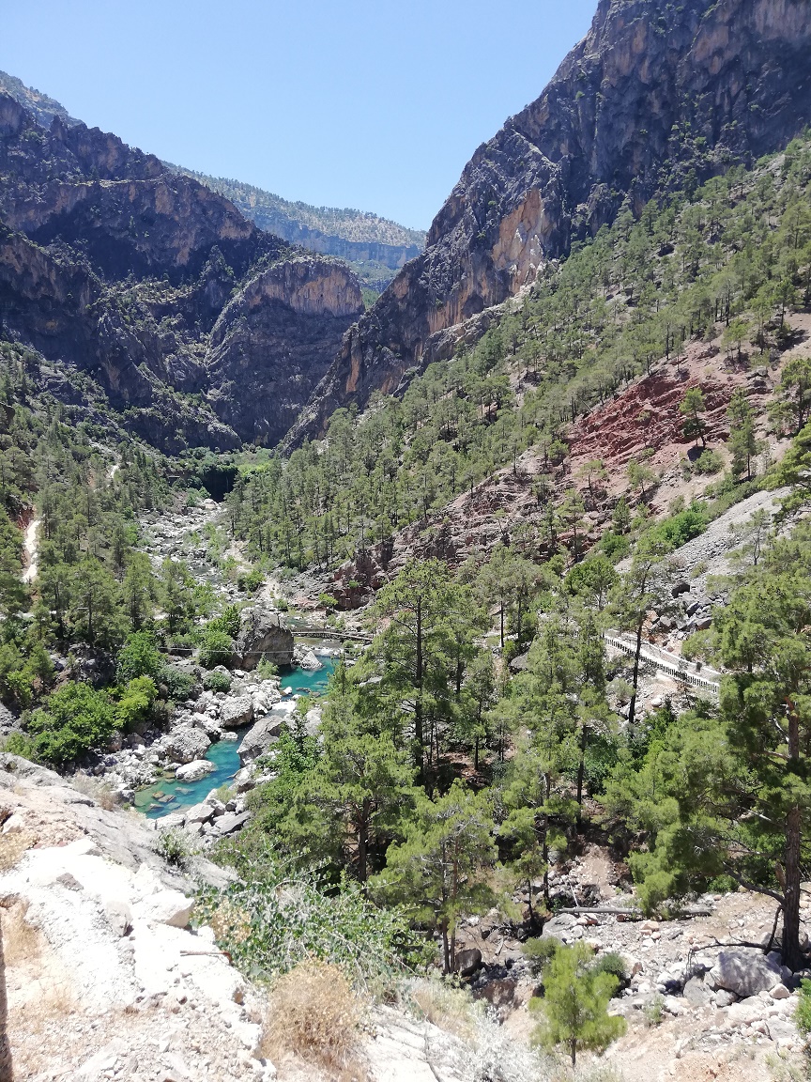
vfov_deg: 67.3
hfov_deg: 53.1
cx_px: 406
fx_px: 812
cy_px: 541
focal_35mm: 26
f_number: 2.2
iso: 50
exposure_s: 1/494
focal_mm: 3.81
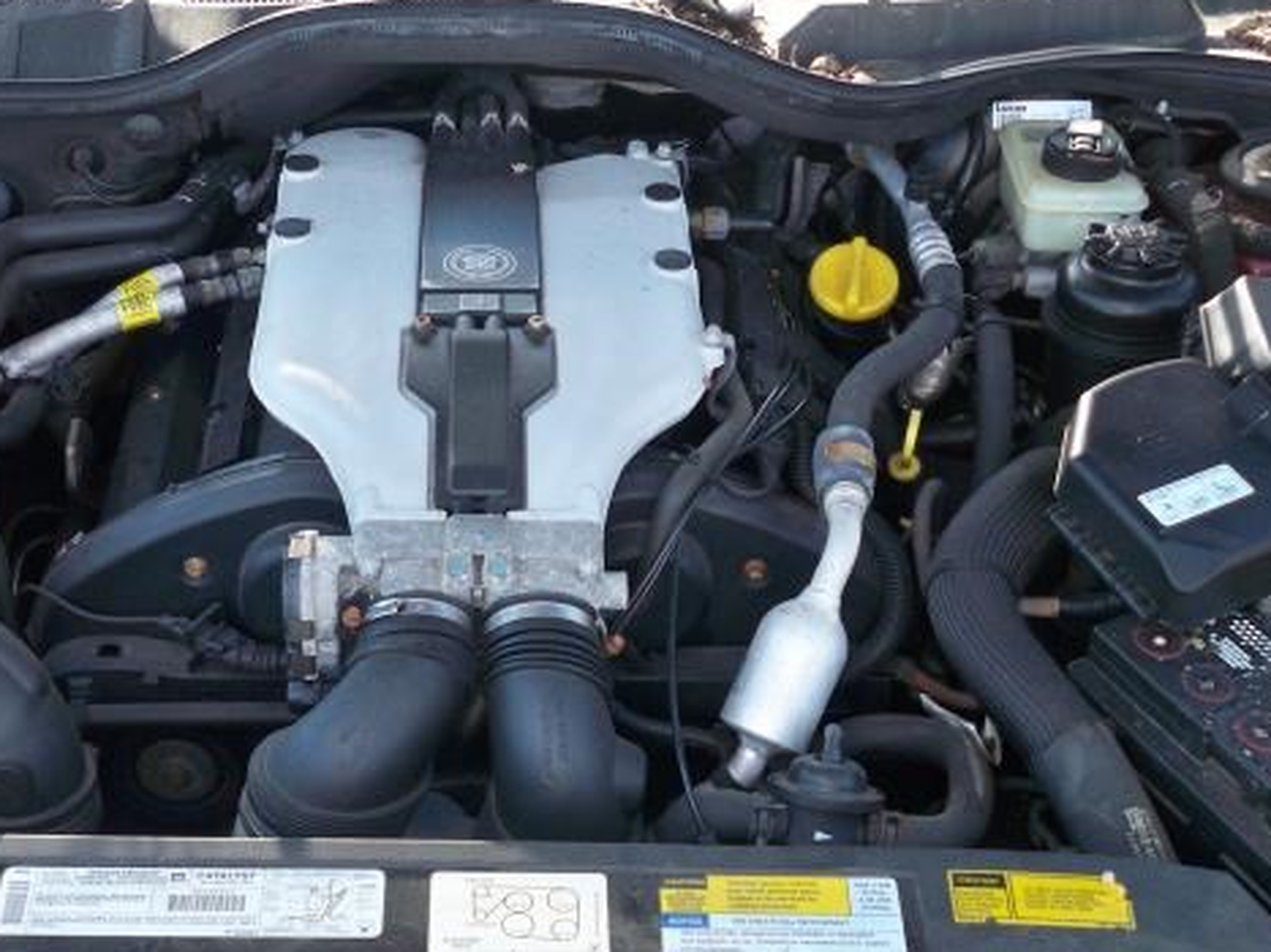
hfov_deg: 32.0
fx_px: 2202
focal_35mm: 60
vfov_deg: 24.4
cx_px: 463
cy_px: 520
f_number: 3.1
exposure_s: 1/100
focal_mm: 6.3
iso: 100
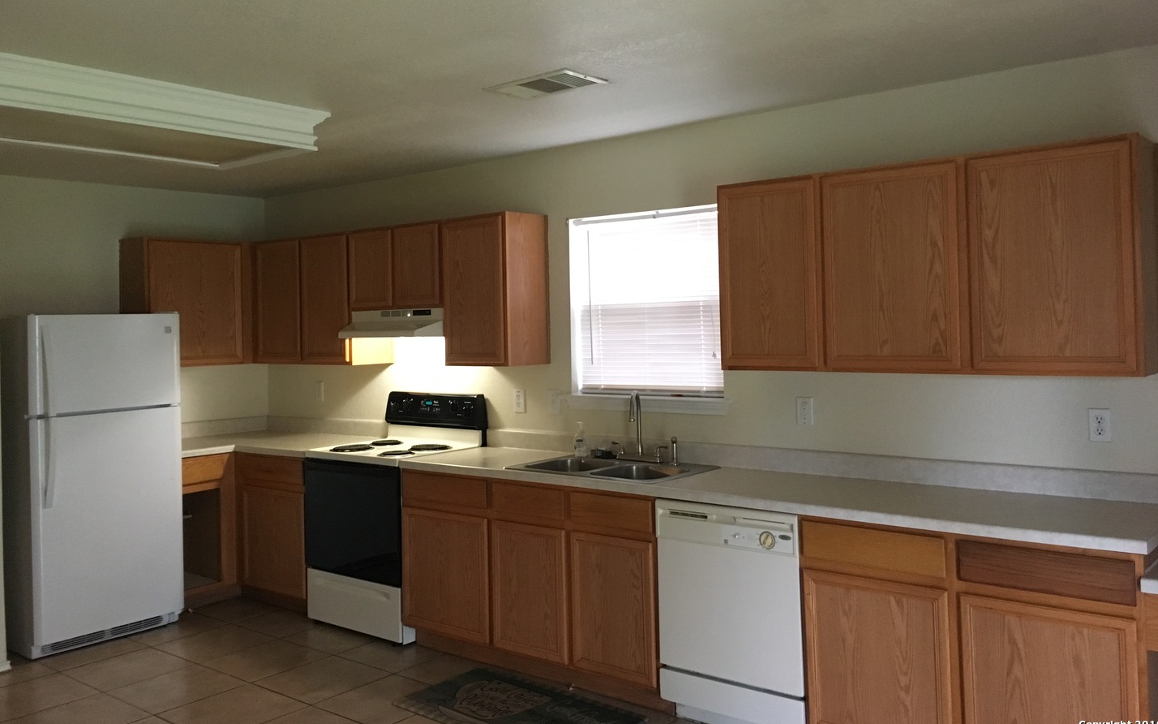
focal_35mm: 31
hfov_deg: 61.2
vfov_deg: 40.5
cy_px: 305
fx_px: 978
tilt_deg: +0.5
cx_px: 581
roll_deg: +2.0
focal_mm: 4.15
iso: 200
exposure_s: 1/25
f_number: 2.2
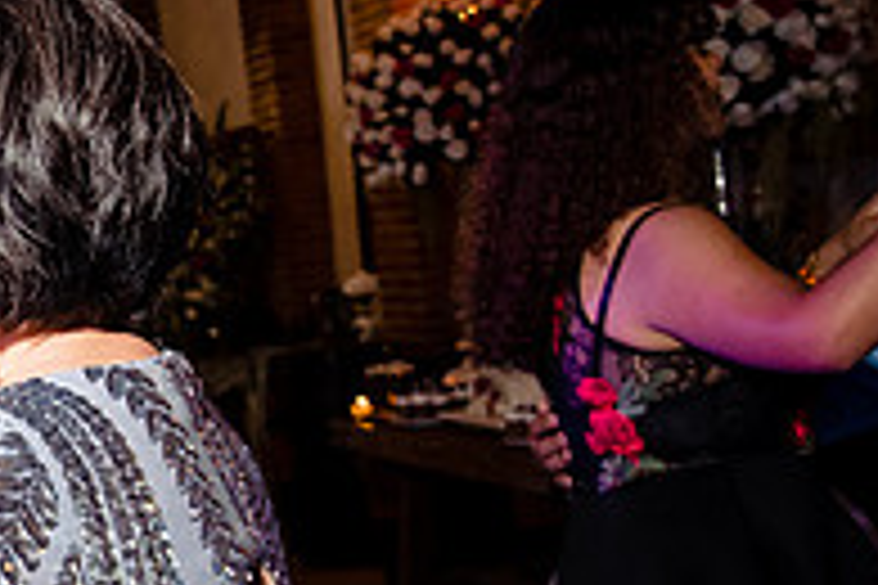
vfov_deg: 13.1
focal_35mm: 104
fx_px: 2536
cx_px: -401
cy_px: 524
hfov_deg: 17.8
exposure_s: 1/60
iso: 2000
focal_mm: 35
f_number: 7.1
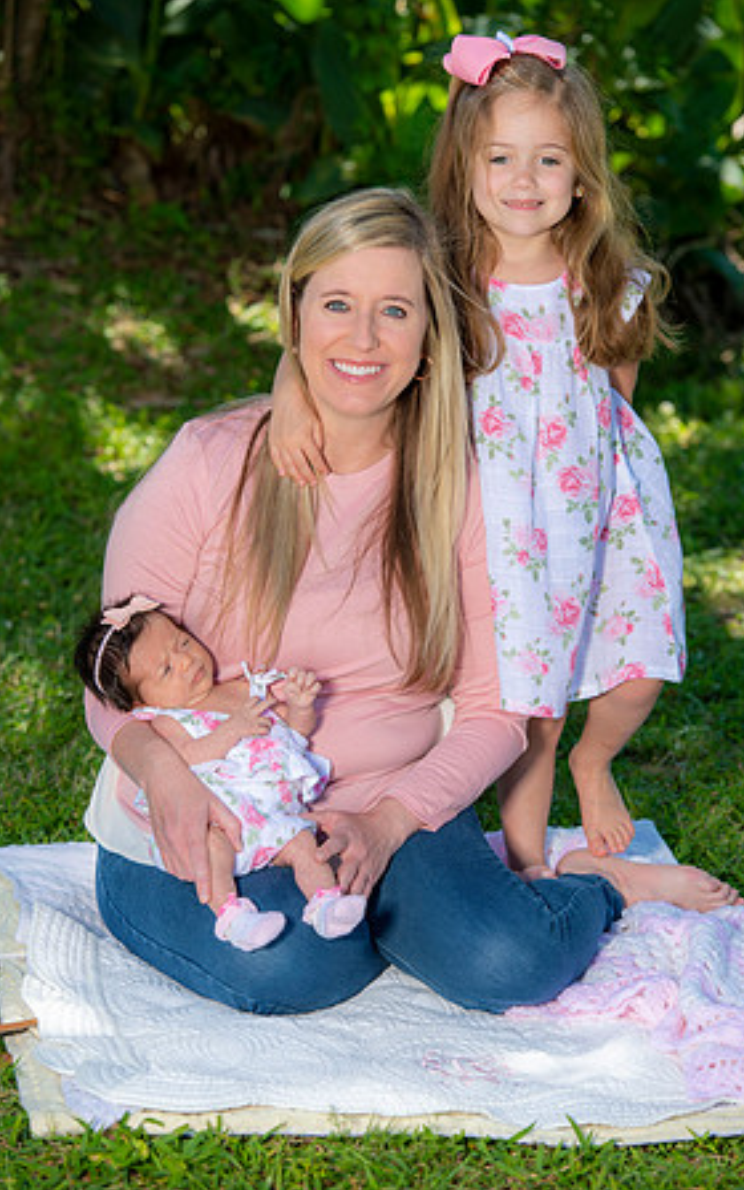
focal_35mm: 133
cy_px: 595
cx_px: 352
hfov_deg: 9.9
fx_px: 4315
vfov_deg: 15.7
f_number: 5.6
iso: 100
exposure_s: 1/160
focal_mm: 130
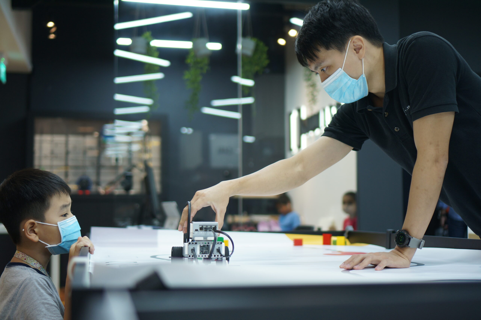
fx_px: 701
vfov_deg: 25.7
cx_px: 240
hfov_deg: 37.9
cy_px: 160
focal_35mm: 52
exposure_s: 1/100
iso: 200
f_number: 1.8
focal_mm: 35
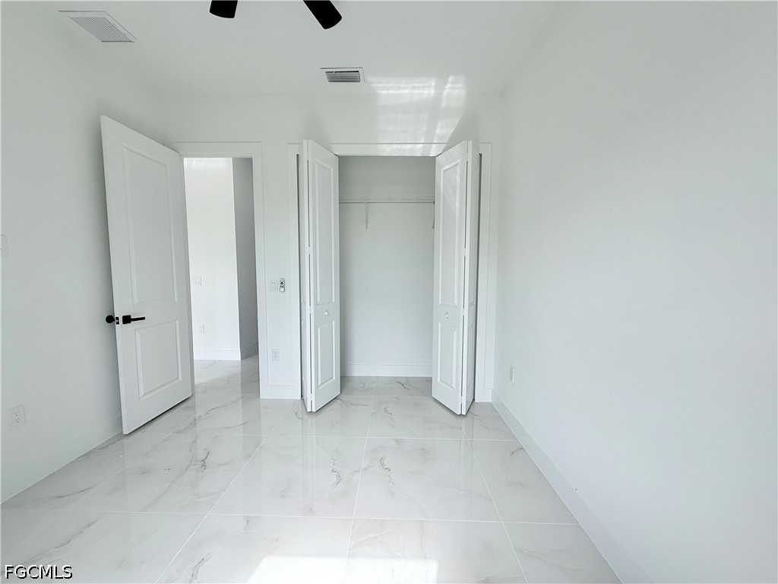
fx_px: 315
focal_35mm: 14
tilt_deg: -4.2
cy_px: 292
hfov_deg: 102.1
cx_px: 389
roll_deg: +0.0
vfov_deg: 85.7
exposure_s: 1/234
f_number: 2.2
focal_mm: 2.22
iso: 50
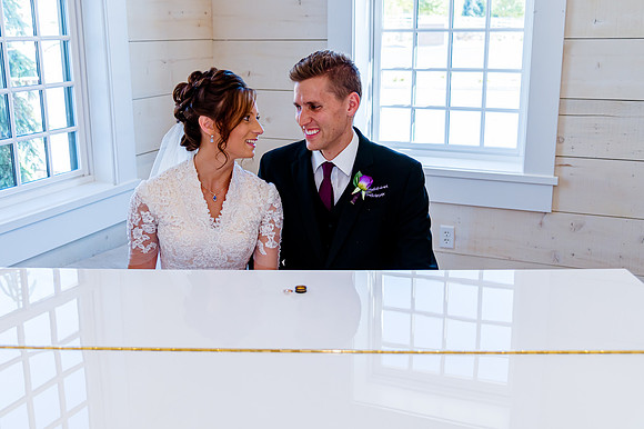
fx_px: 700
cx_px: 296
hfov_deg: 49.4
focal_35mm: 39
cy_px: 184
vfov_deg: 34.0
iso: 800
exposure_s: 1/250
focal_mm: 34
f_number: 4
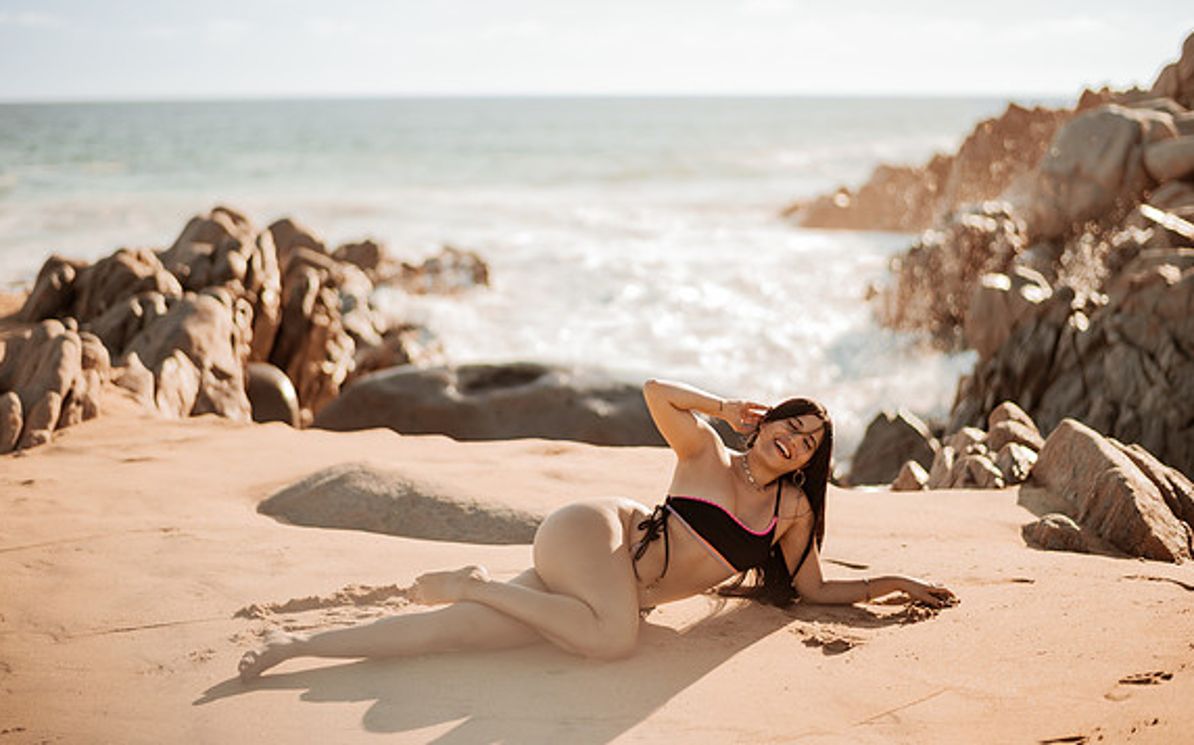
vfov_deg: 21.6
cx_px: 597
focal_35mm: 60
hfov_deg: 34.0
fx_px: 1952
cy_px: 364
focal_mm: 58
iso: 80
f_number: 1.4
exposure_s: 1/5000
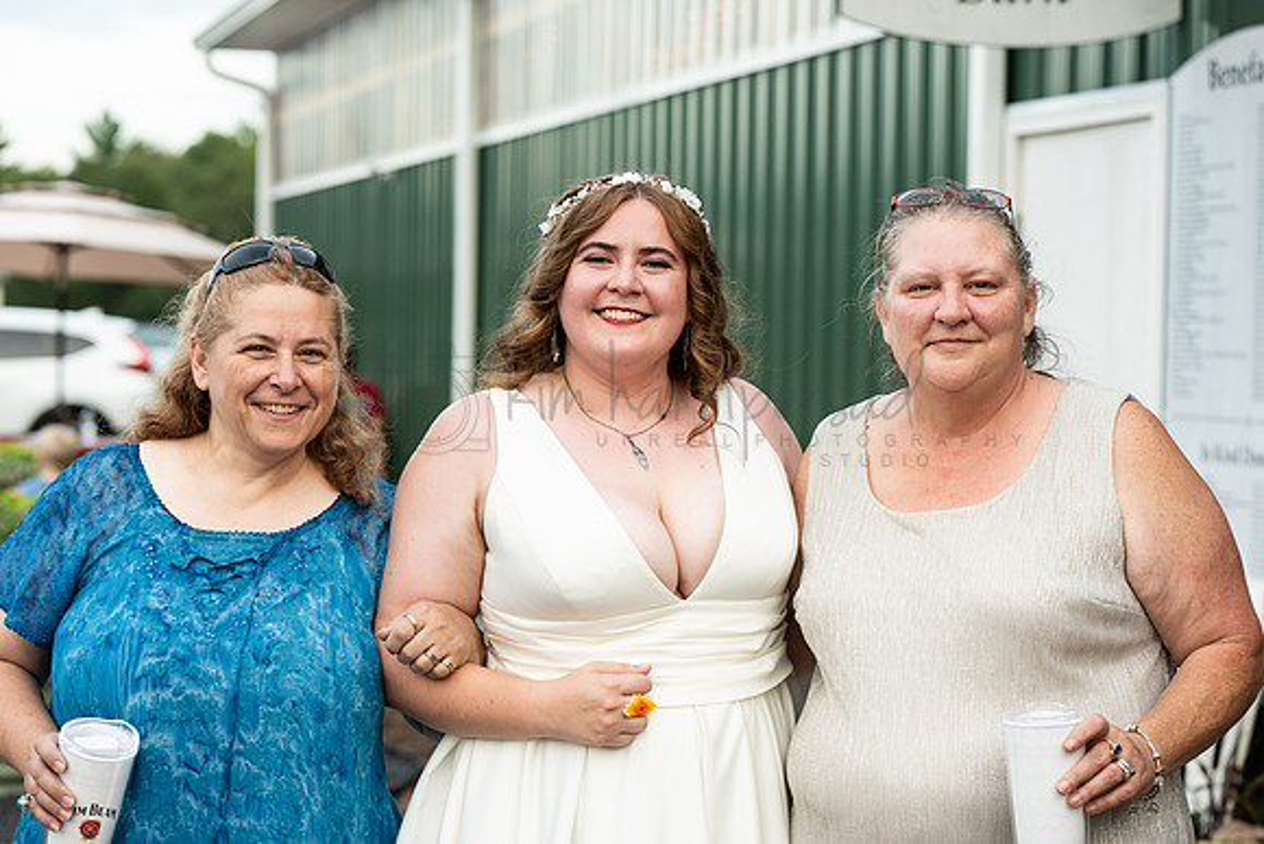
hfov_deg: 23.9
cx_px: 632
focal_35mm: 85
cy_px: 422
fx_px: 2985
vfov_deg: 16.1
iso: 640
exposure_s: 1/200
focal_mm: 85
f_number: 4
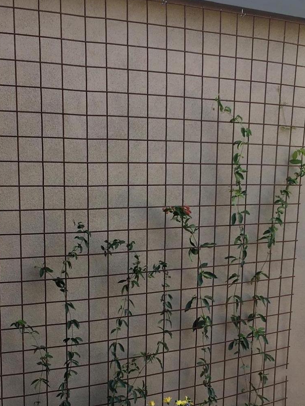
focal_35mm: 58
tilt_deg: -9.0
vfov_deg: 32.8
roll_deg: +0.0
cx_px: 145
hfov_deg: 25.2
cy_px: 287
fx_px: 681
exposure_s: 1/149
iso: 25
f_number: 2.2
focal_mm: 4.15
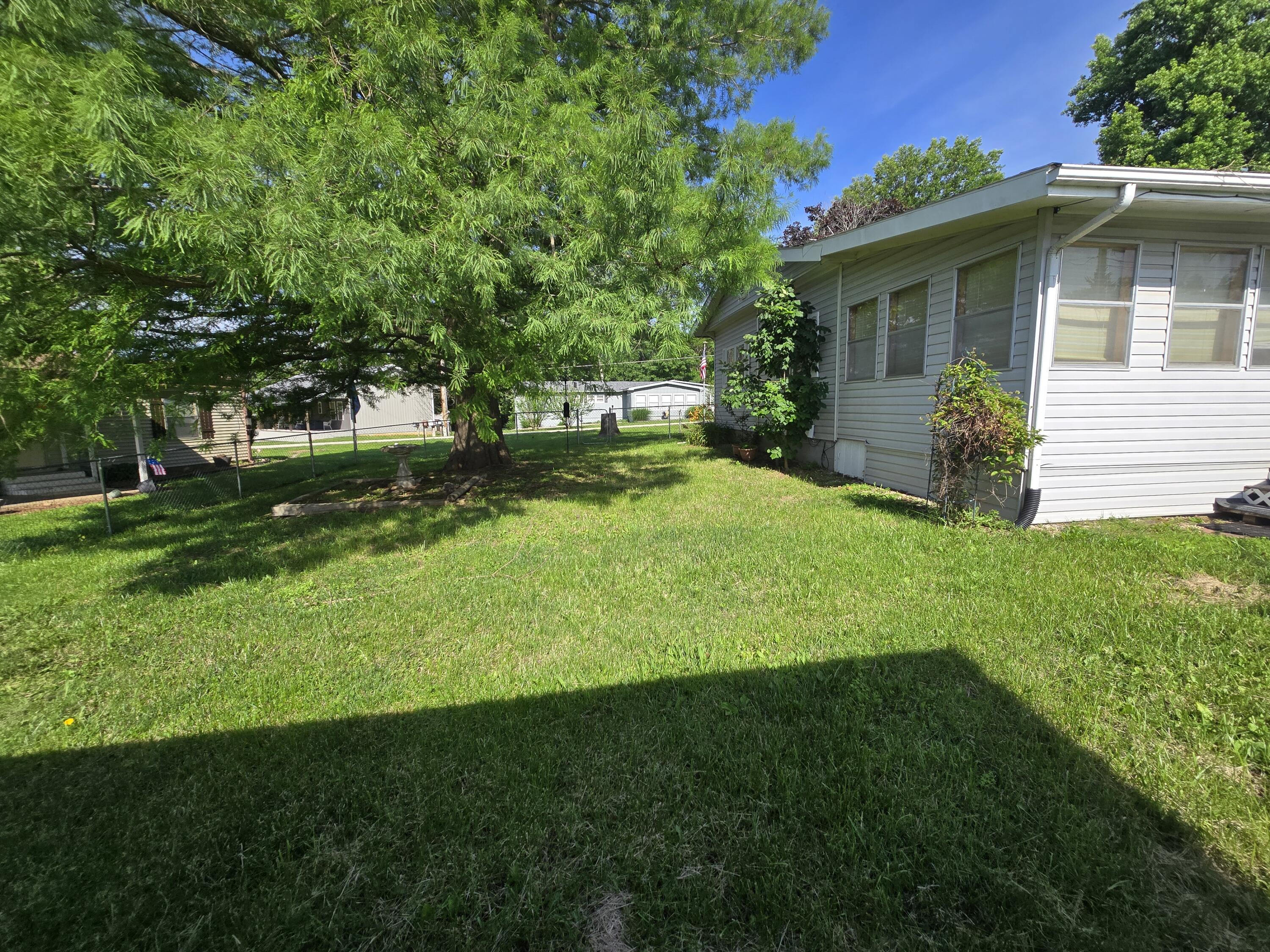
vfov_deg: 89.9
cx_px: 635
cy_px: 476
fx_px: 477
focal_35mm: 13
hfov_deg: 106.2
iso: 50
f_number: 2.2
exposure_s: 1/1650
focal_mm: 2.2
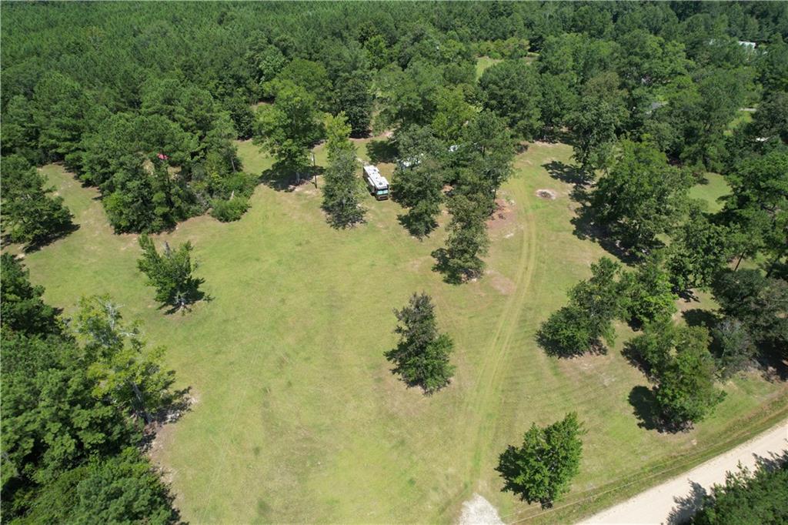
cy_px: 262
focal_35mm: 22
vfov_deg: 57.2
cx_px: 394
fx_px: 481
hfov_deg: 78.6
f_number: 2.8
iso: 100
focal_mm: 8.38
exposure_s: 1/1250
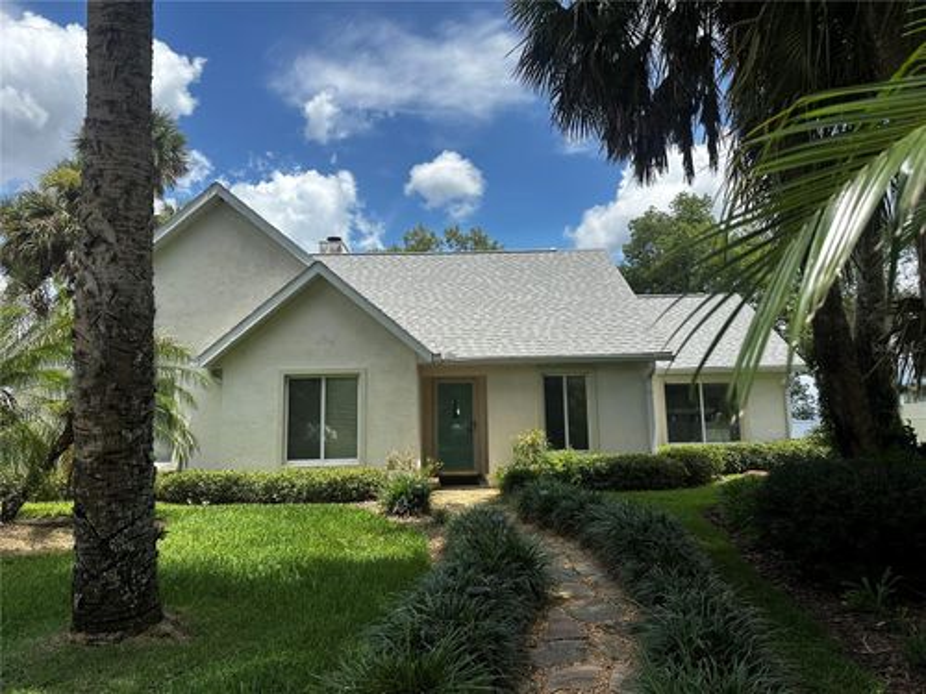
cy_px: 347
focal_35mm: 24
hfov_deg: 71.6
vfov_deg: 56.8
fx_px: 642
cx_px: 463
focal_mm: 6.86
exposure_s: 1/4762
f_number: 1.78
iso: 80
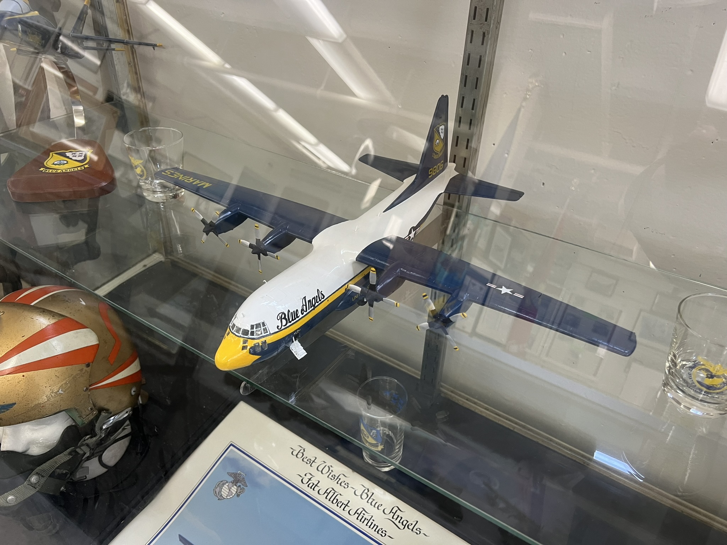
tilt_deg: -38.1
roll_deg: +0.5
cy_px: 272
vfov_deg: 53.1
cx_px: 364
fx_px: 546
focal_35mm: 26
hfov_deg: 67.3
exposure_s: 1/60
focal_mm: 5.7
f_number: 1.5
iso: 125
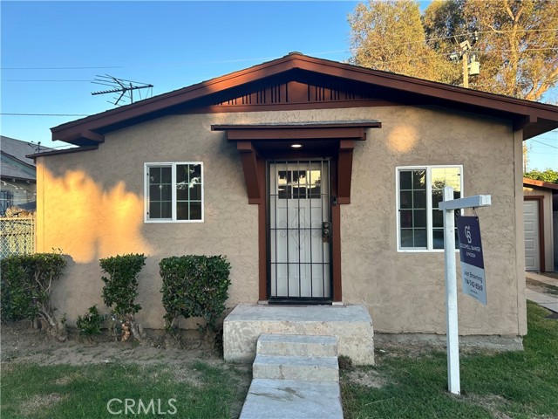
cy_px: 210
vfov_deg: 53.1
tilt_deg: +1.6
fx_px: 419
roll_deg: +0.6
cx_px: 279
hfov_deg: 67.3
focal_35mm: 26
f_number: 1.5
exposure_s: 1/539
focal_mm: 5.7
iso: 50
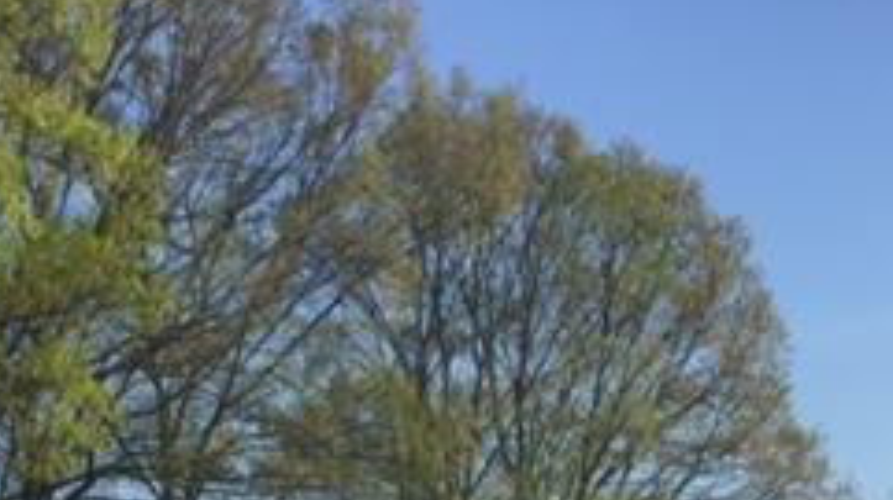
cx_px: 363
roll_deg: +0.3
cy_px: 867
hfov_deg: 25.3
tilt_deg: -1.8
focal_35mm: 84
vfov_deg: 13.1
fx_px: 1987
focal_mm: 4.15
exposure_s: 1/1799
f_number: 2.2
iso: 32
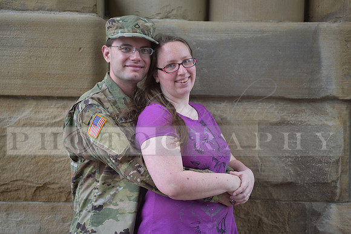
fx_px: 683
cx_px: 176
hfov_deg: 28.8
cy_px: 117
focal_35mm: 70
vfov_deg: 19.5
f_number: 2.8
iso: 200
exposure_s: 1/60
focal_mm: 70
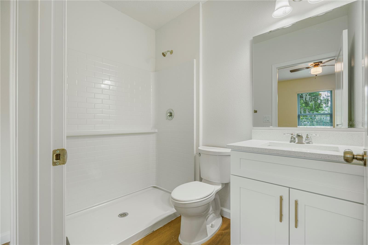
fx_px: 164
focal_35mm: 16
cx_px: 184
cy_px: 122
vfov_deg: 73.7
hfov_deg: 96.7
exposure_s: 1/13
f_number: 8
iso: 100
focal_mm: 16
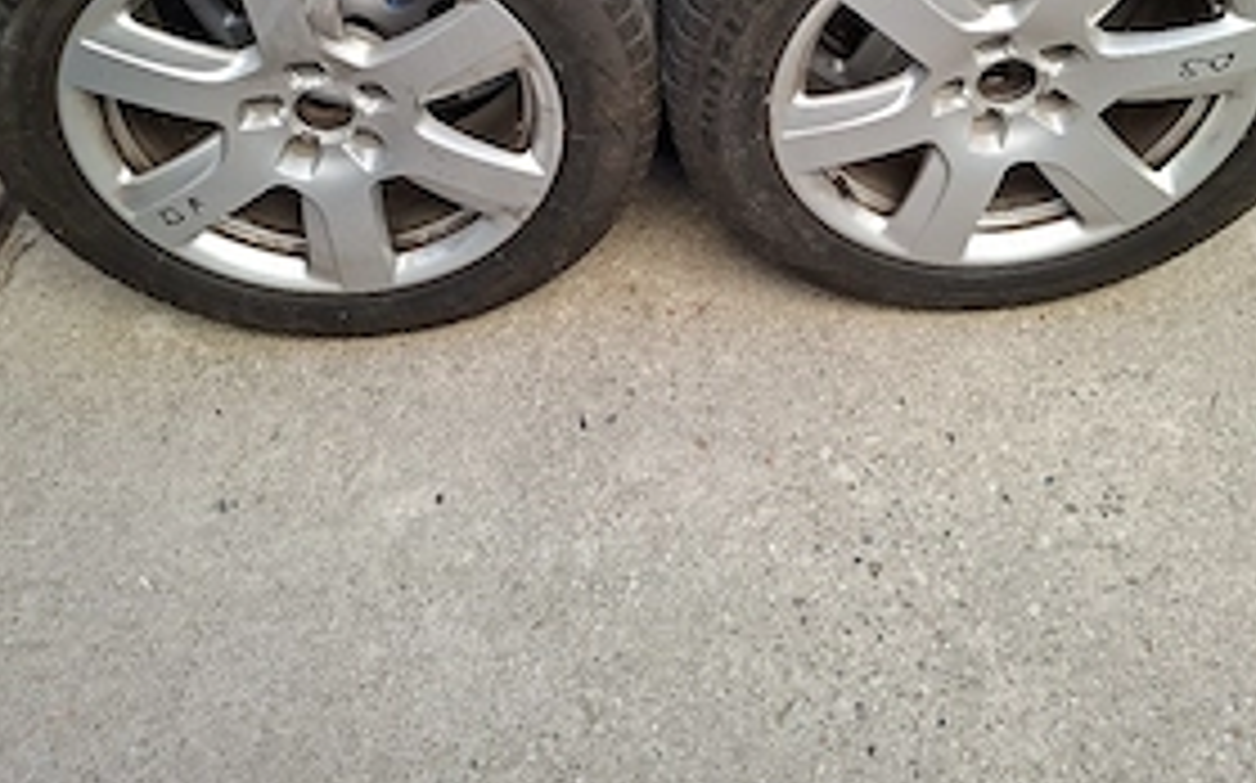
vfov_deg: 33.3
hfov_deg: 55.3
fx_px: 1197
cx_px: 666
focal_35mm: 35
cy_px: 9
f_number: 1.8
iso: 80
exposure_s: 1/120
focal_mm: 5.54
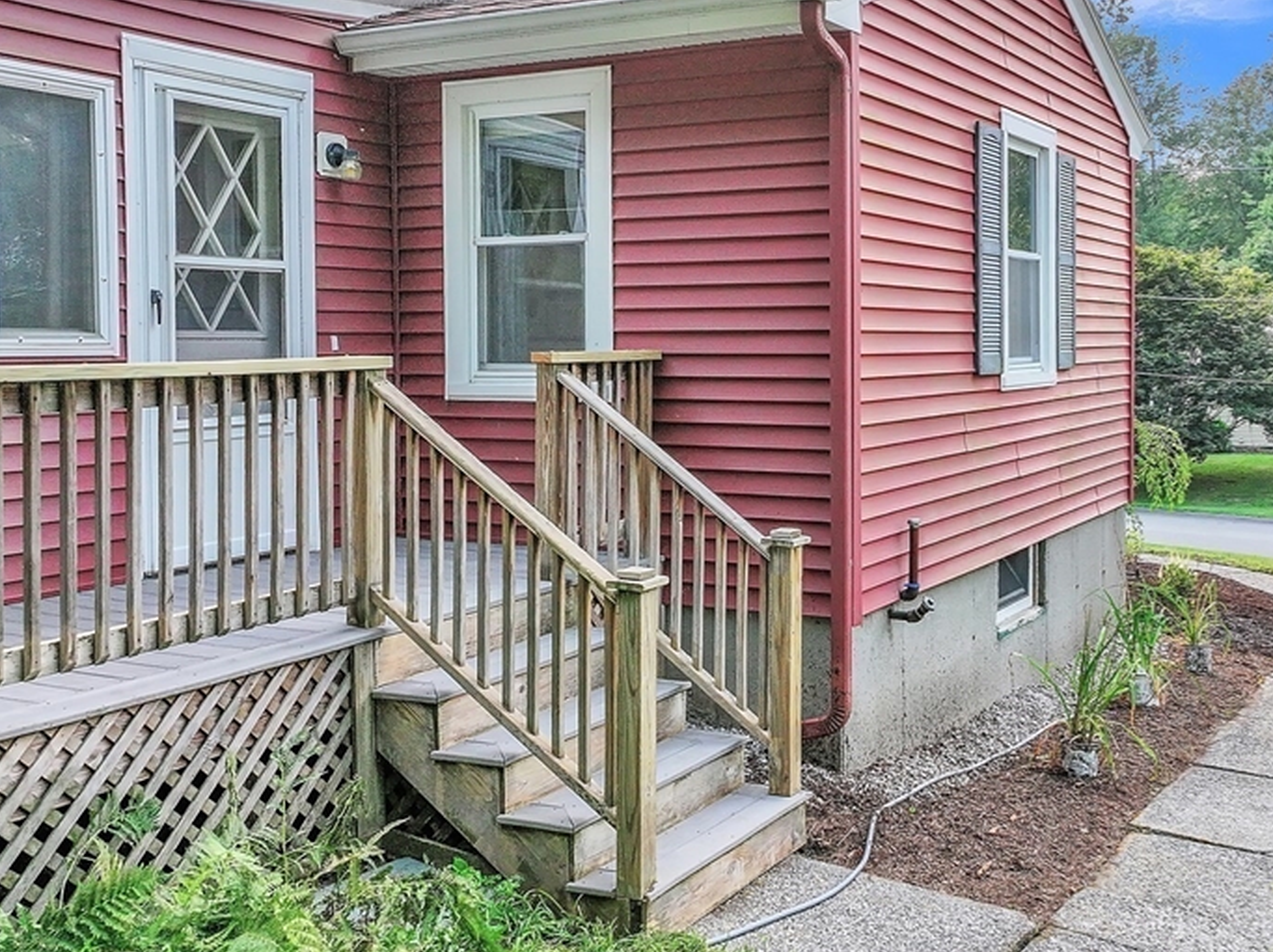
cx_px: 878
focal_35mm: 36
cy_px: 564
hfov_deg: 50.2
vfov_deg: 39.5
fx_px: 1323
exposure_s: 1/800
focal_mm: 12.29
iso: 410
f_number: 2.8
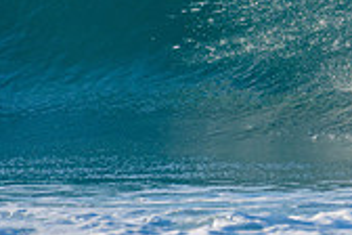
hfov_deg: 1.2
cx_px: 438
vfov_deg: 0.8
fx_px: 16875
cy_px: -72
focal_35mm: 1726
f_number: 5.6
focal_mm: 500
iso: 320
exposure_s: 1/2000
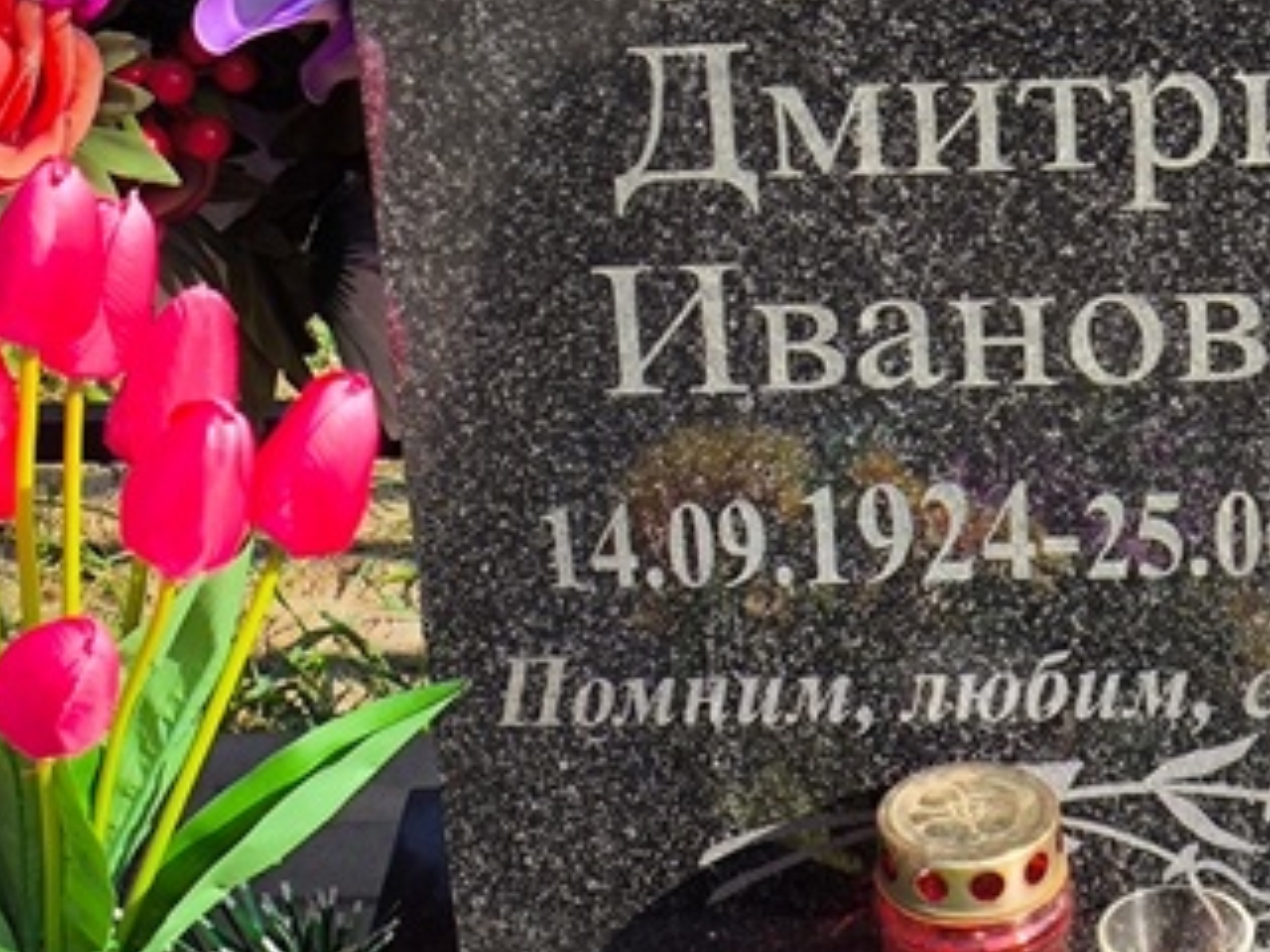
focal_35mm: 125
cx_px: 903
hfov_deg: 15.7
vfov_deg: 11.7
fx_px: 4586
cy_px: 28
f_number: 1.7
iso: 50
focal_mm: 4.71
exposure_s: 1/1802
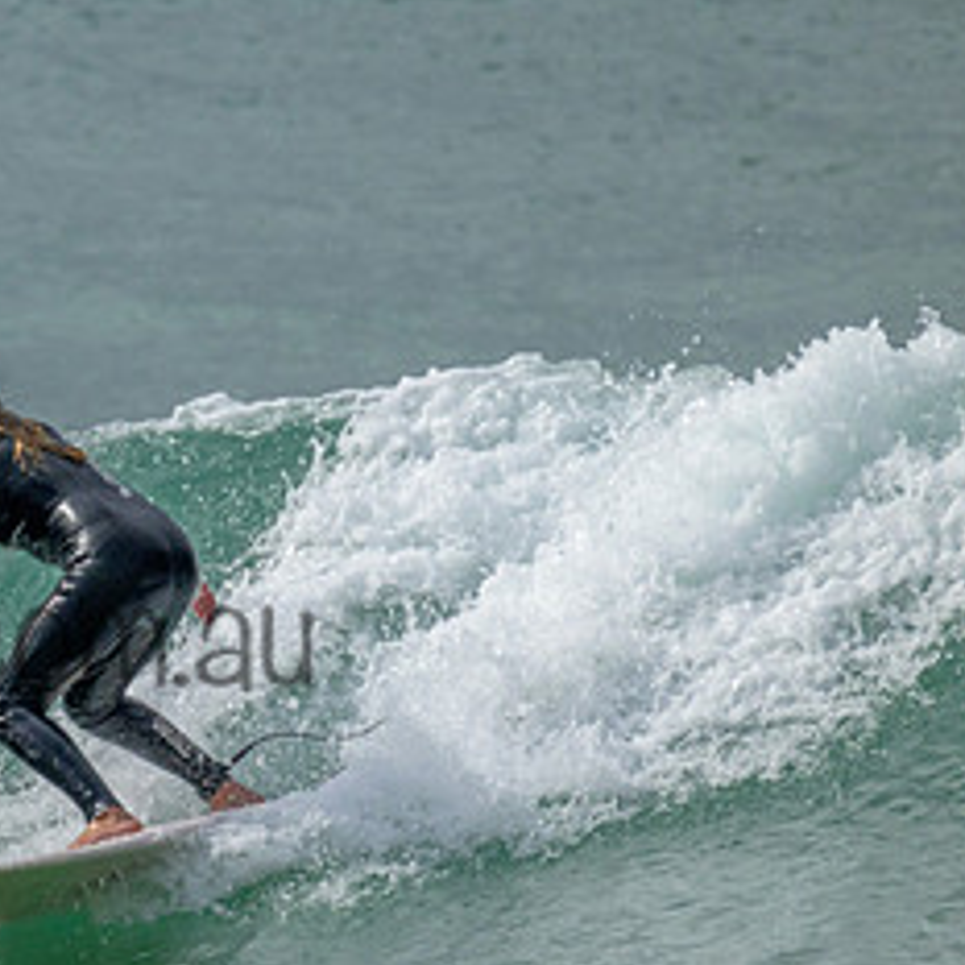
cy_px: 590
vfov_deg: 1.0
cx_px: -124
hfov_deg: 1.0
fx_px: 53460
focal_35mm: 1695
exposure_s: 1/1600
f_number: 11
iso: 1250
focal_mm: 800
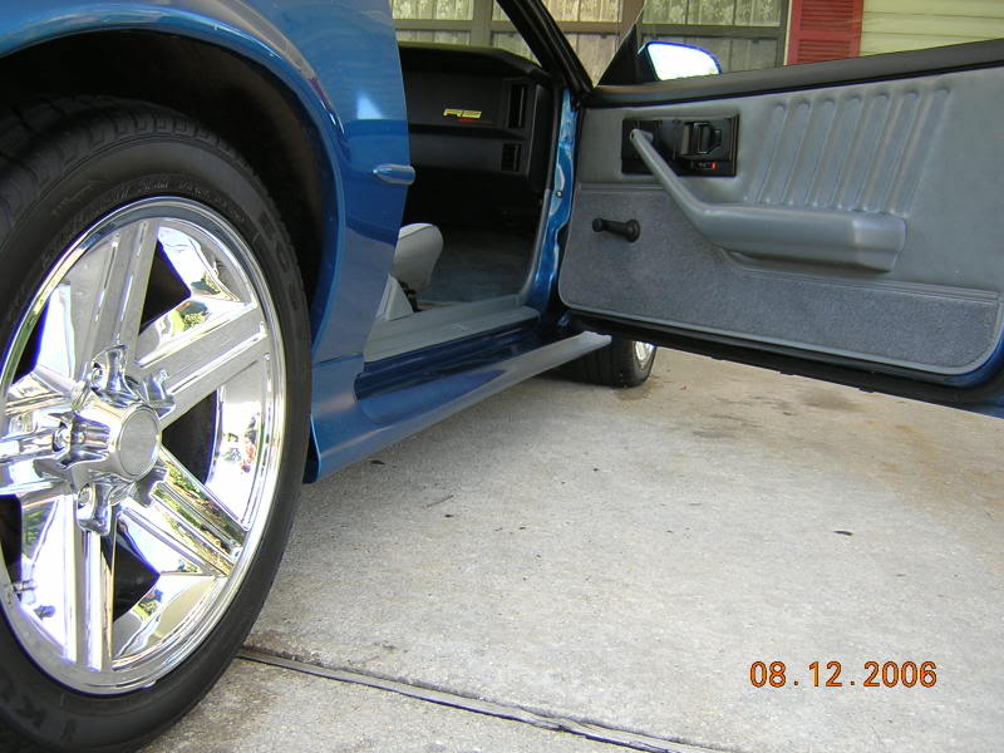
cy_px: 376
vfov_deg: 39.7
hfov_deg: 51.4
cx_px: 502
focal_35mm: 36
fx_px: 1044
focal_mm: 4.7
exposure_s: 1/83.4
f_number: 2.6
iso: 100
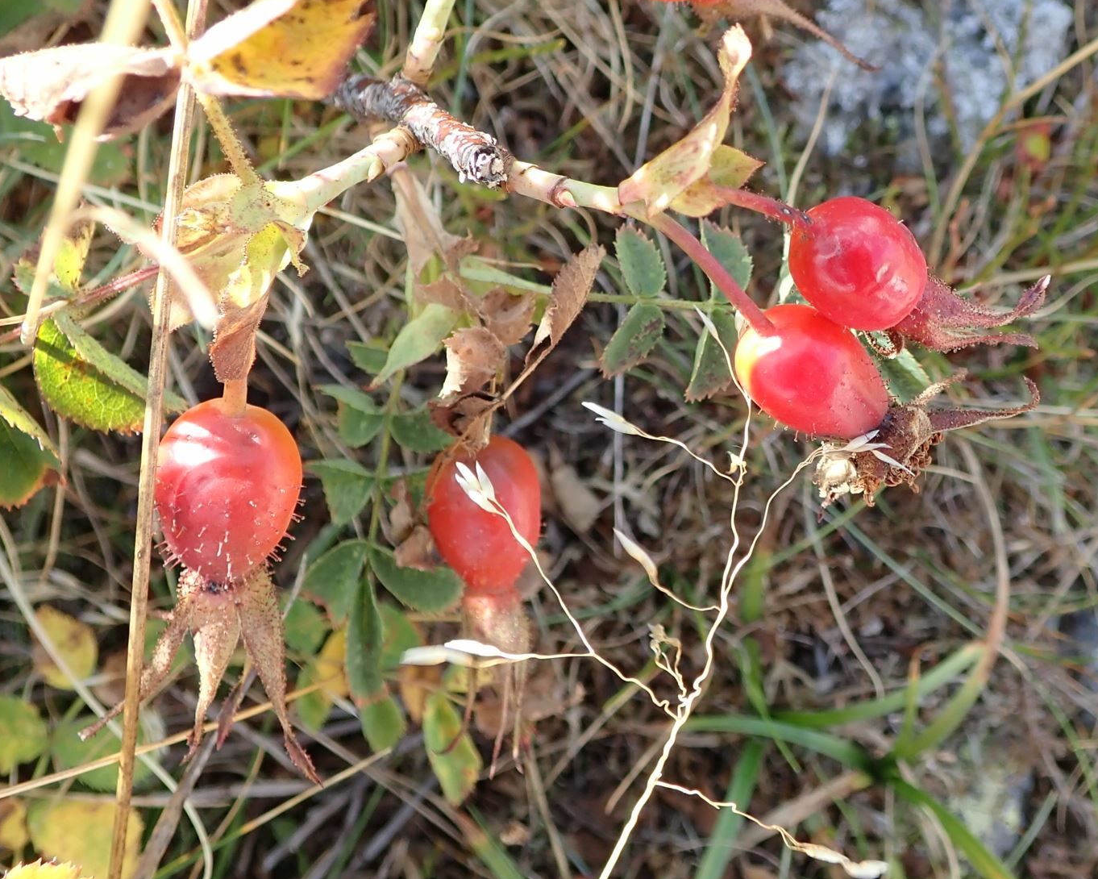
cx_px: 696
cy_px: 306
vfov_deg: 34.6
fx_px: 1398
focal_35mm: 43
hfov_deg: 42.5
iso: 100
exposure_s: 1/100
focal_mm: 5.5
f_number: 3.2
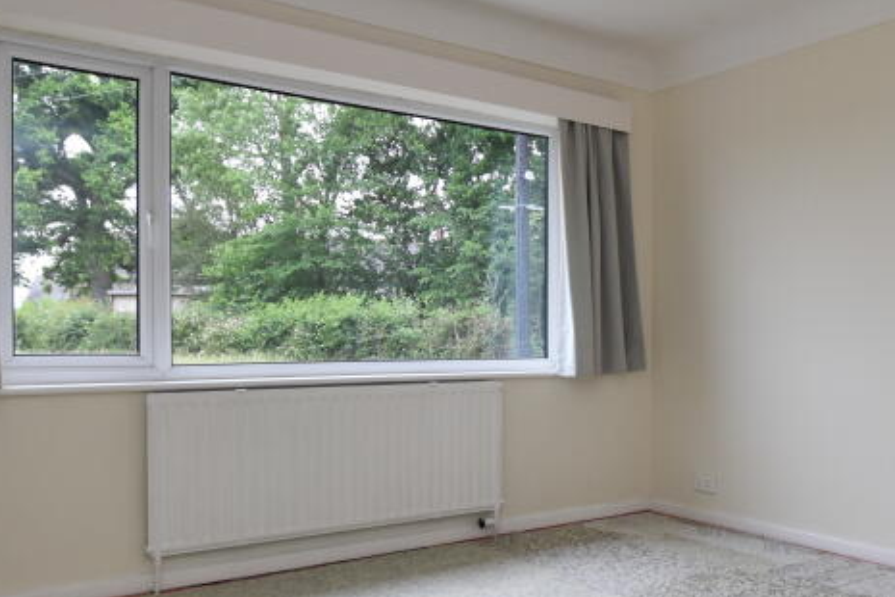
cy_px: 344
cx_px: 633
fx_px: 820
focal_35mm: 33
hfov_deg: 55.4
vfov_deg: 39.9
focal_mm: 10
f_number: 4
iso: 400
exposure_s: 1/250
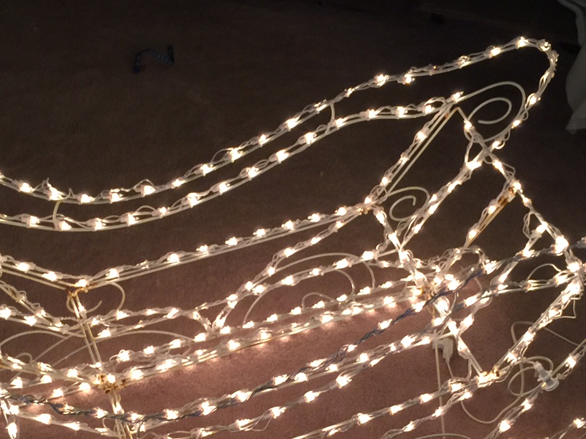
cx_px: 299
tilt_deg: -51.2
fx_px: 982
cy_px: 324
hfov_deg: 33.2
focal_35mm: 58
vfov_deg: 25.0
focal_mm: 4.15
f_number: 2.2
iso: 80
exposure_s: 1/15
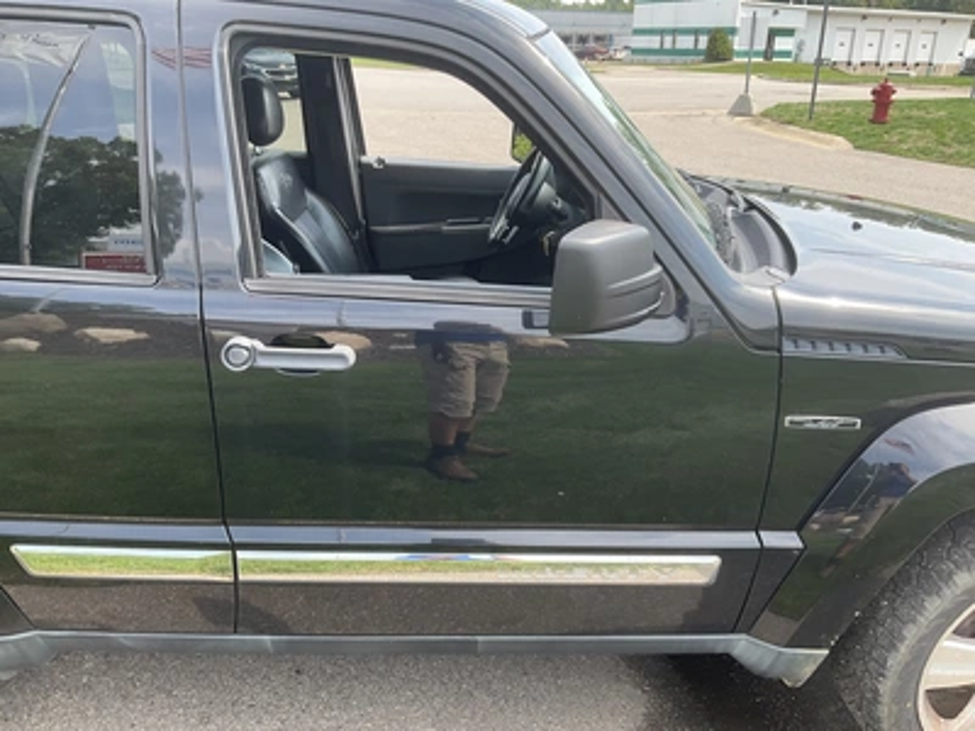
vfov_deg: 48.2
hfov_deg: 61.7
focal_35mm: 29
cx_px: 488
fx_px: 817
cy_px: 366
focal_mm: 3
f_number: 1.8
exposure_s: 1/294
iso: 25
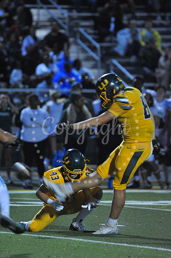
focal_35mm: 460
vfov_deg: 4.5
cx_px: 86
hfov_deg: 3.0
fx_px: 3281
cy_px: 129
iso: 6400
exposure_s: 1/200
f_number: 6.3
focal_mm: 460
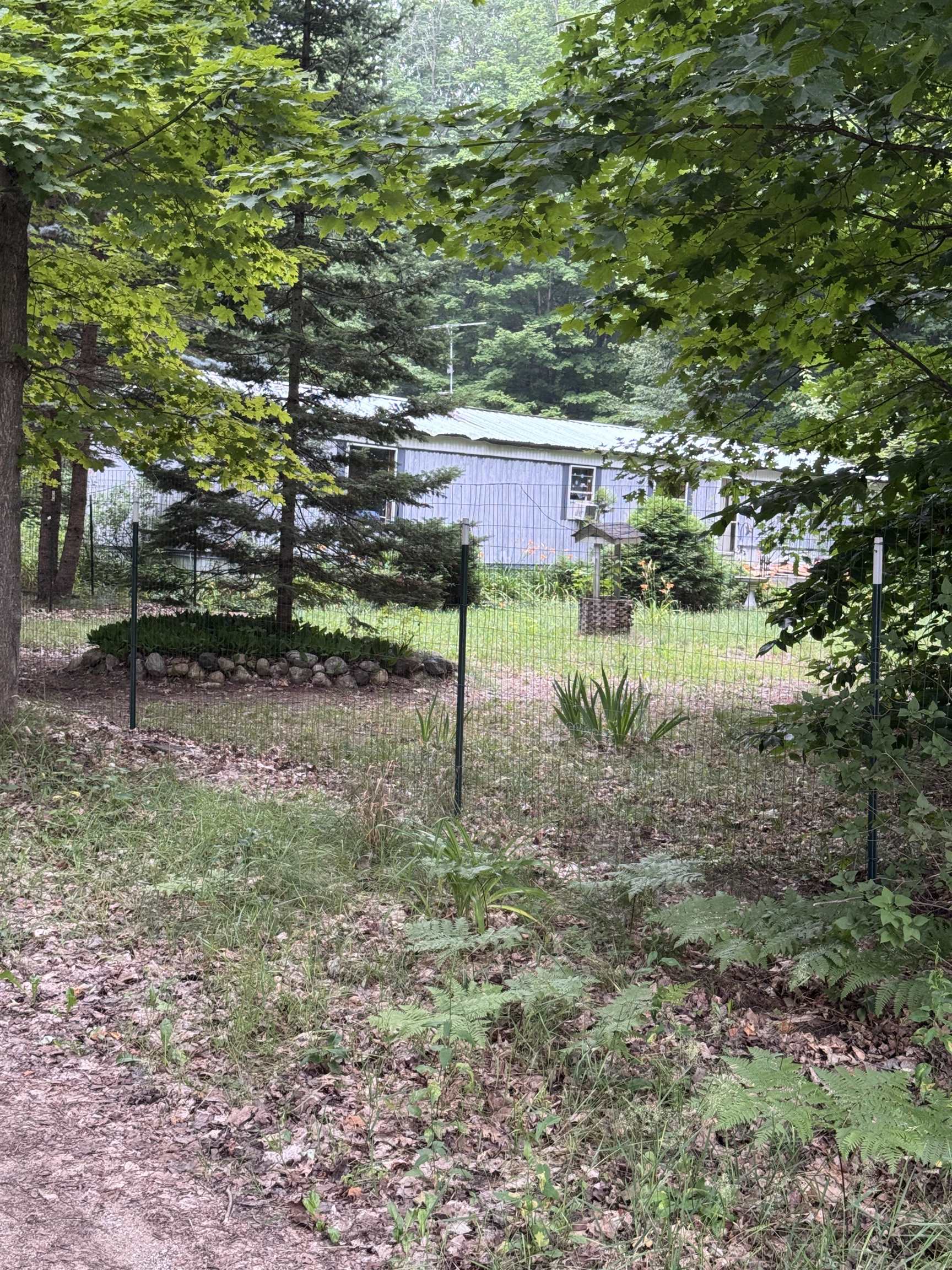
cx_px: 476
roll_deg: -2.1
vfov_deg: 39.7
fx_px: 1760
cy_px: 635
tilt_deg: -2.4
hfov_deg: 30.3
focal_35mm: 48
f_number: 1.78
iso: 100
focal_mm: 6.76
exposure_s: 1/121
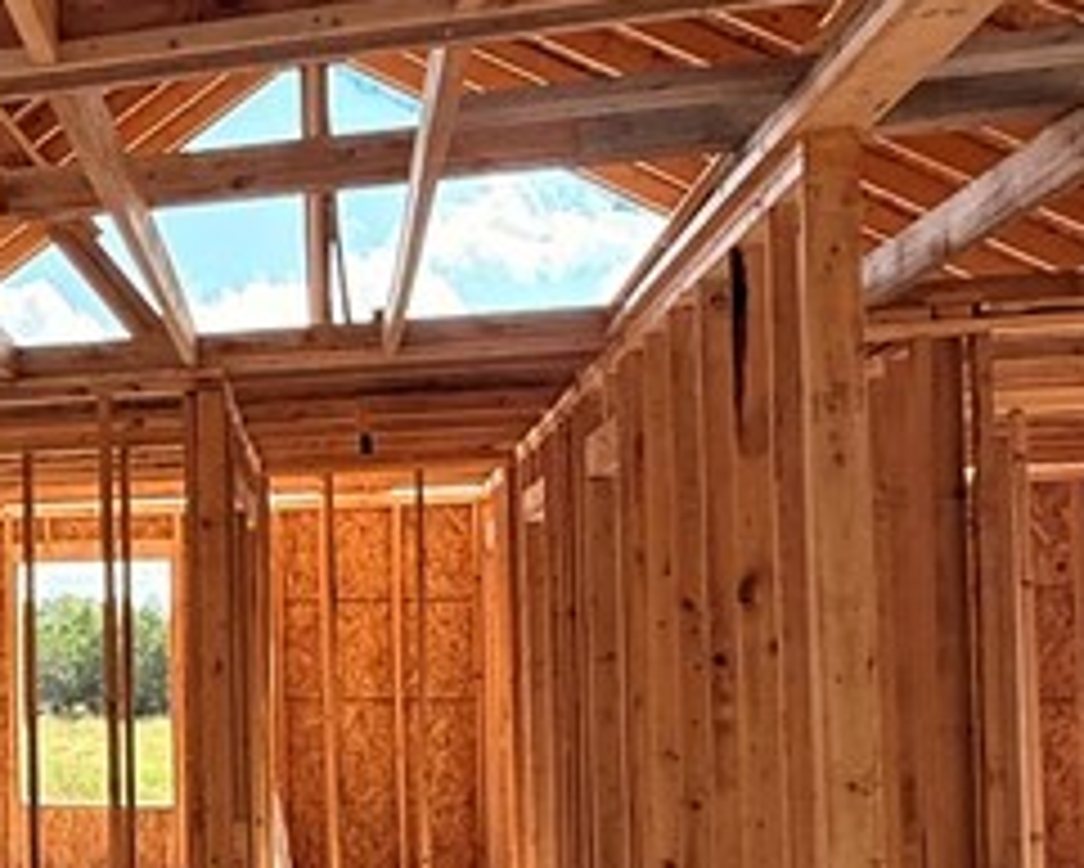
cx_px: -472
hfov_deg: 25.7
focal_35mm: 58
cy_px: 612
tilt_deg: +1.7
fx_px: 1862
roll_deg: +0.2
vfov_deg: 26.0
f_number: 2.2
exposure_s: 1/351
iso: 64
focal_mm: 2.22
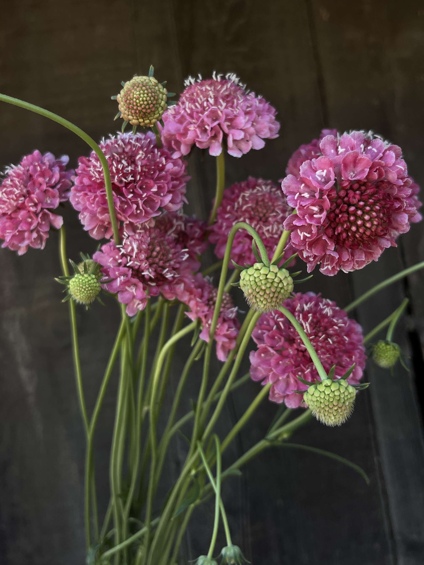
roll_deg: +5.1
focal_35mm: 26
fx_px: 425
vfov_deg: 67.3
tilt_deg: +6.9
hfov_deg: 53.1
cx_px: 212
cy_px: 282
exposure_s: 1/646
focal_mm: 5.1
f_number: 1.6
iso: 50
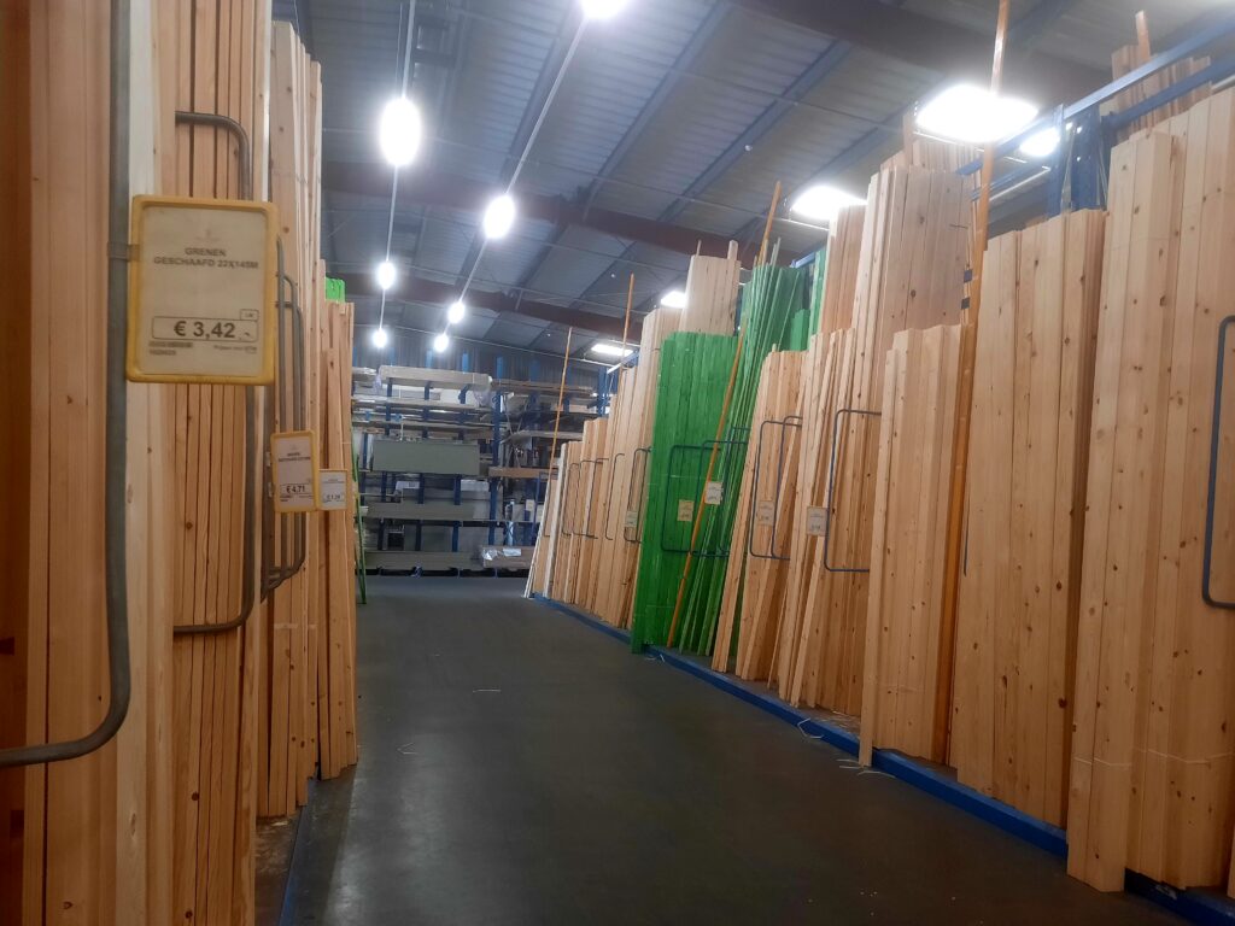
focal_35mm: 25
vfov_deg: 54.9
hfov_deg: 69.4
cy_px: 463
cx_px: 618
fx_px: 892
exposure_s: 1/50
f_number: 2
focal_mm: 4.6
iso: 320
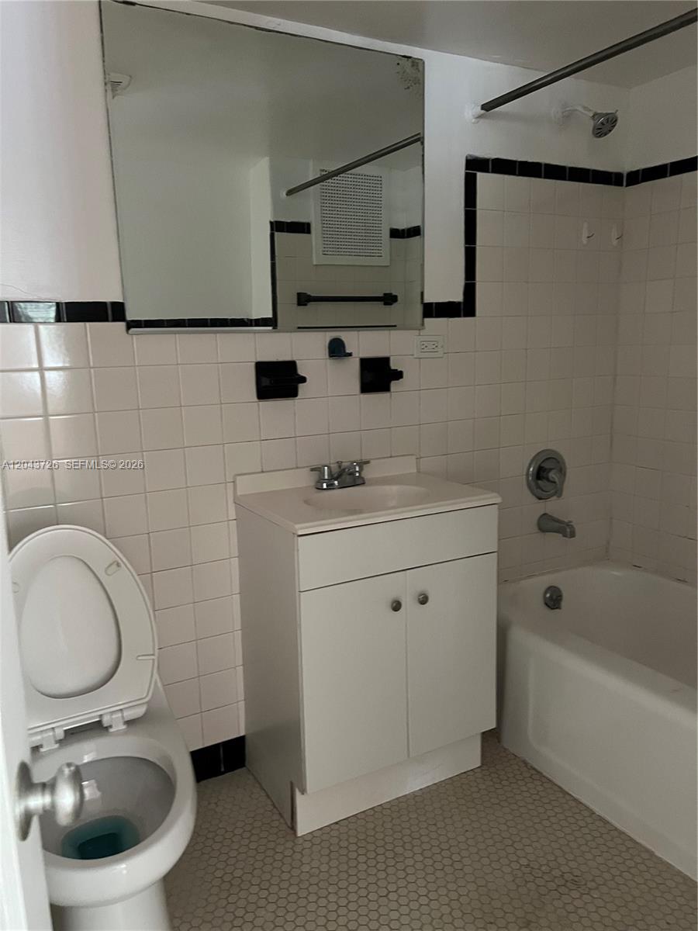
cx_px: 349
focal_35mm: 26
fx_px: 699
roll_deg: +2.3
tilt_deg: -9.5
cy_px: 466
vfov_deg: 67.3
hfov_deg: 53.1
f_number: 1.5
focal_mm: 5.7
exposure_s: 1/37
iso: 640
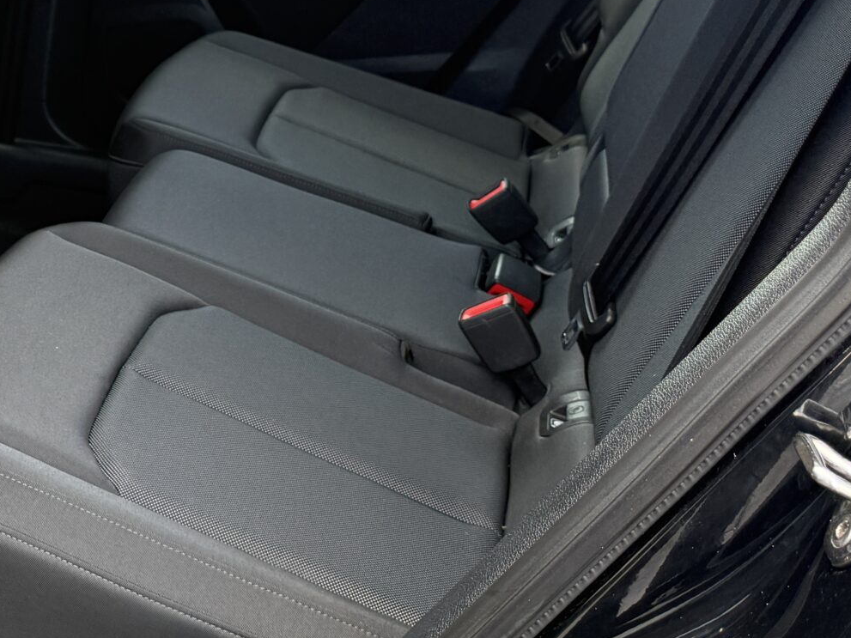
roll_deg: +0.2
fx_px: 1524
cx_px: -64
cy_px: 35
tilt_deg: -14.8
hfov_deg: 28.6
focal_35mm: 62
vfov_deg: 22.9
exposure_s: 1/204
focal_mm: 6.76
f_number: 1.78
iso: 200
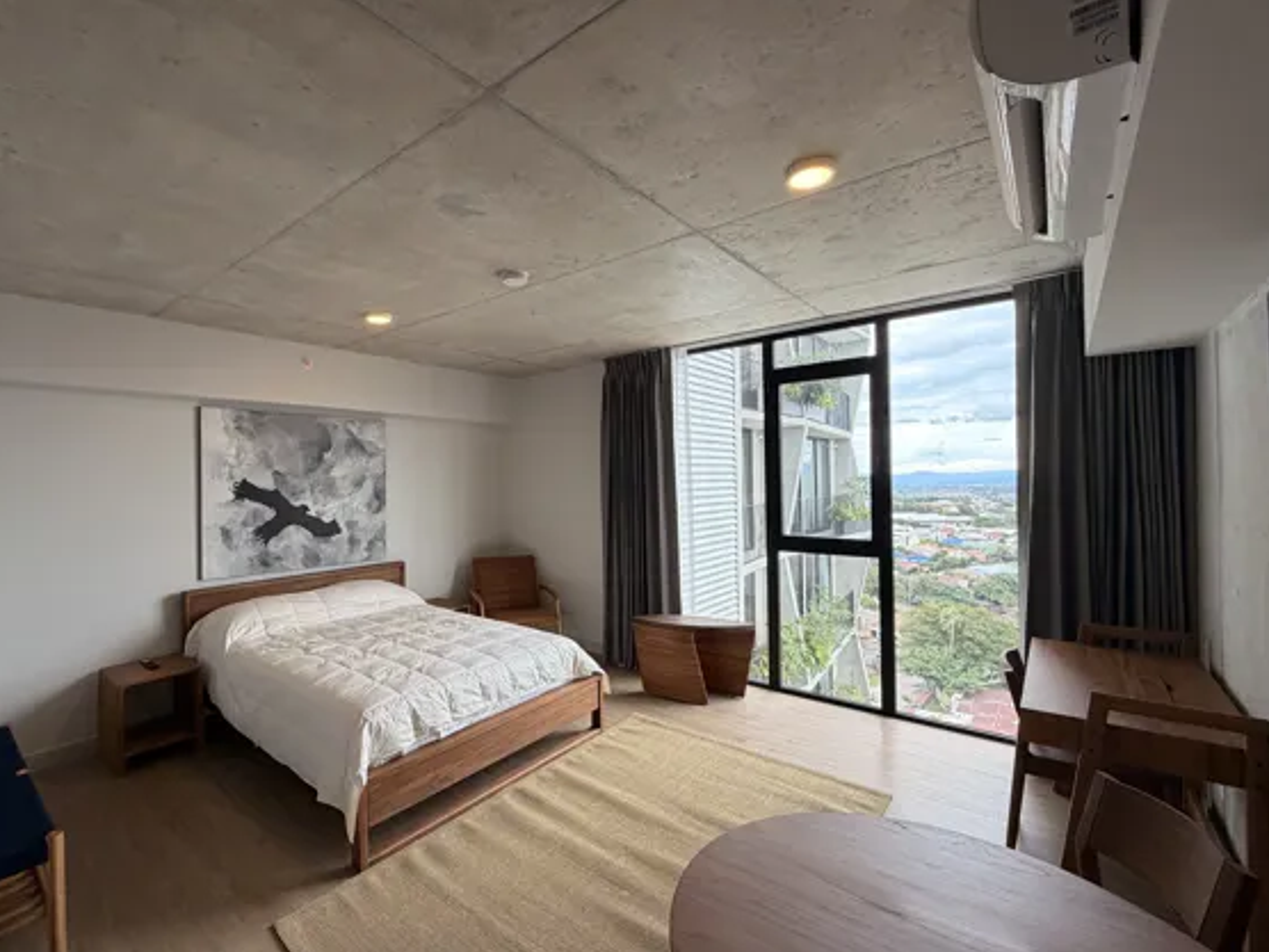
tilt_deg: -0.5
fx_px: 587
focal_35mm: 16
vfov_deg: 78.1
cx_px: 549
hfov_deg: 93.9
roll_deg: +0.3
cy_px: 479
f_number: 2.2
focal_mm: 2.22
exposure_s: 1/121
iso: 100
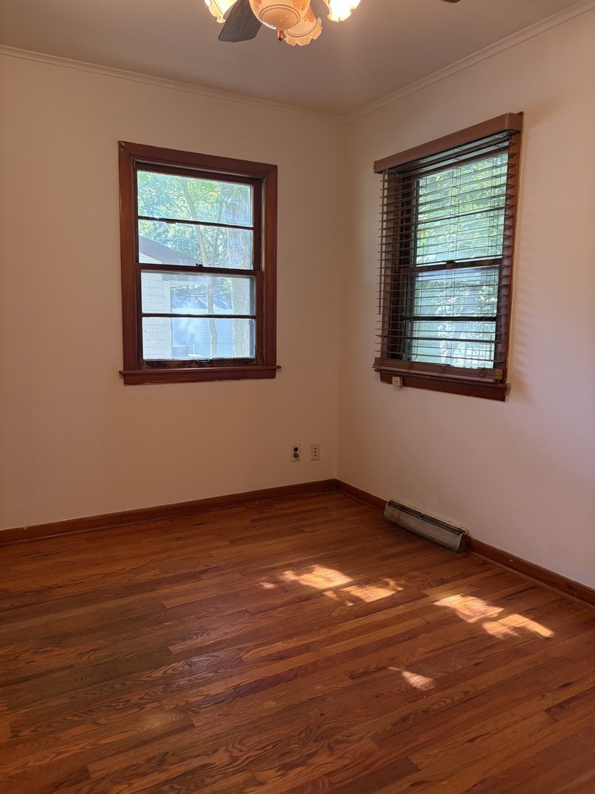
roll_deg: -0.4
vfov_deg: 67.3
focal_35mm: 26
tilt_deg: -7.8
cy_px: 397
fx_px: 596
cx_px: 298
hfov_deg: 53.1
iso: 125
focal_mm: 5.96
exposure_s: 1/60
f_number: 1.6
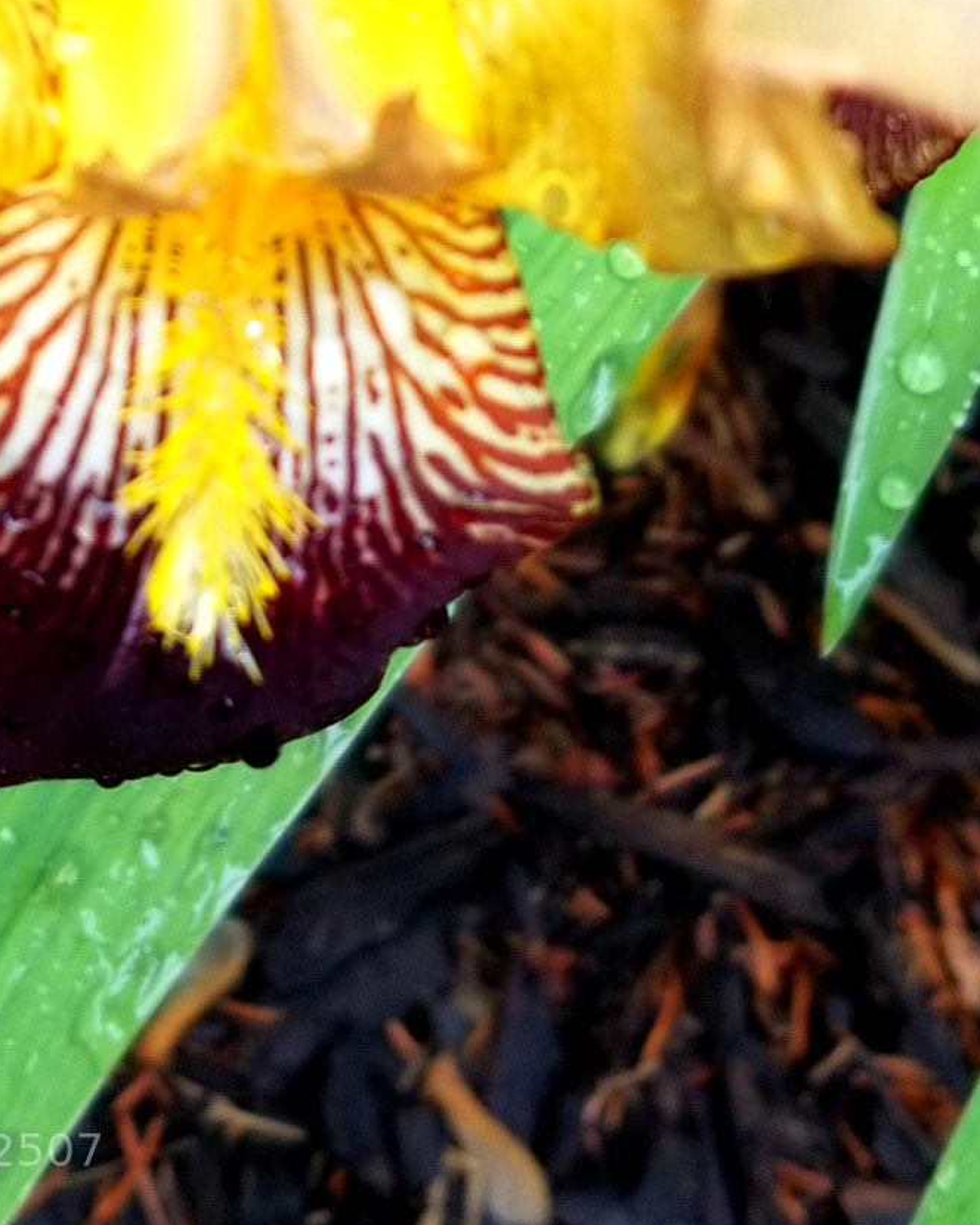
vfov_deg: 35.4
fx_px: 1777
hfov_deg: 30.2
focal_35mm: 49
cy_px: 84
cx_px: 216
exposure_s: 1/190
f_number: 1.7
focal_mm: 4.25
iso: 50
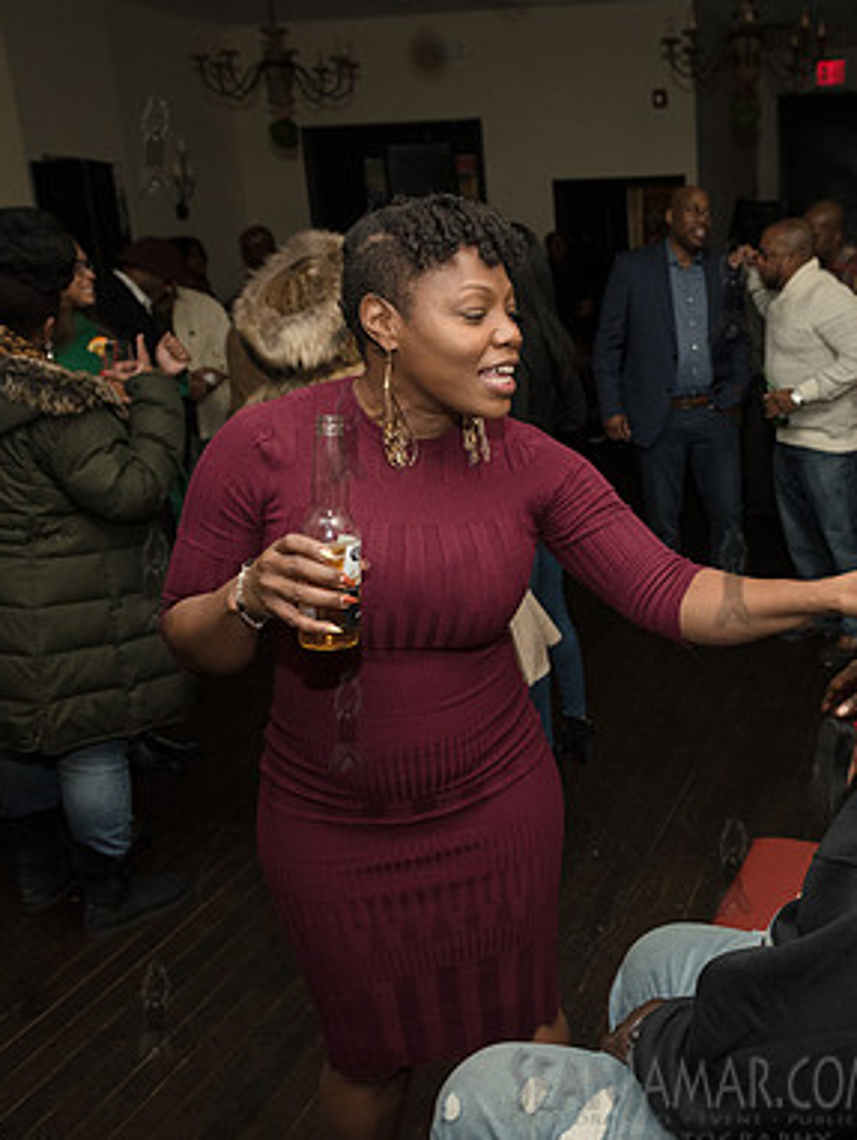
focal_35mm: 35
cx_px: 732
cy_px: 574
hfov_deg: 38.6
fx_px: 1154
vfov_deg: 52.6
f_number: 4.5
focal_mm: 24
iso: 1600
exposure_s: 1/250
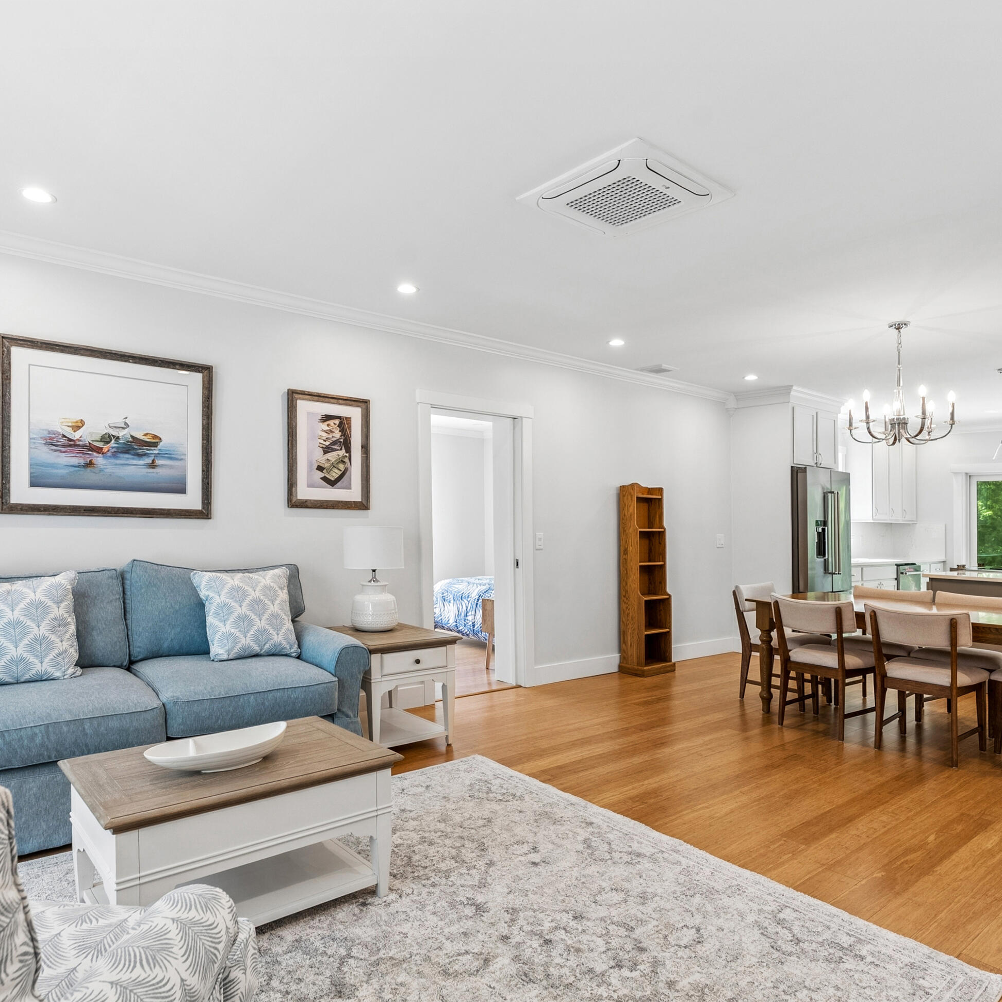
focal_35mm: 21
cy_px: 509
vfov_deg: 72.1
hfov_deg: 72.1
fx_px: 688
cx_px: 476
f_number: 7.1
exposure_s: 1/25
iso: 320
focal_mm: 16
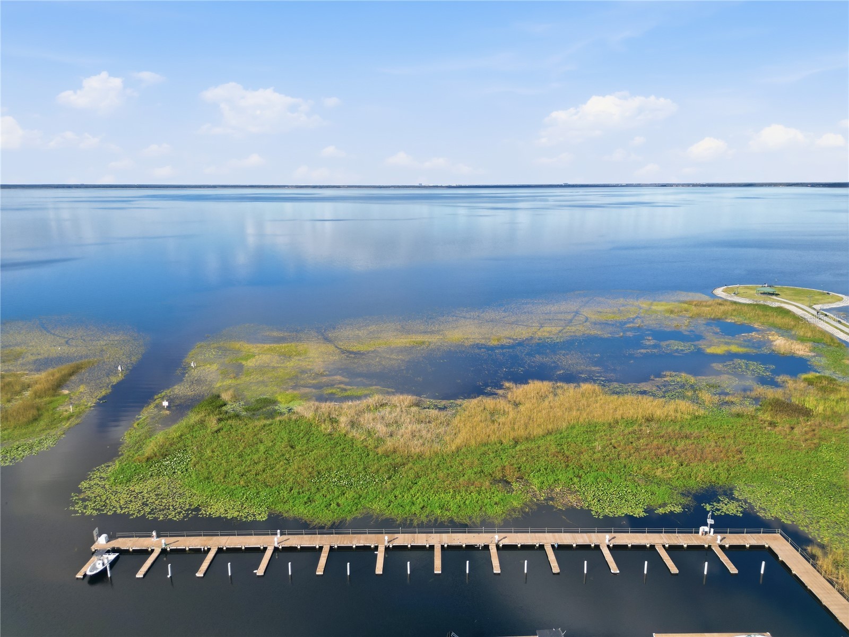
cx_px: 424
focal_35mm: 24
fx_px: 589
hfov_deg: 71.6
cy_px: 318
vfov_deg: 56.8
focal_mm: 6.7
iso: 120
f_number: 1.7
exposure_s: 1/2000
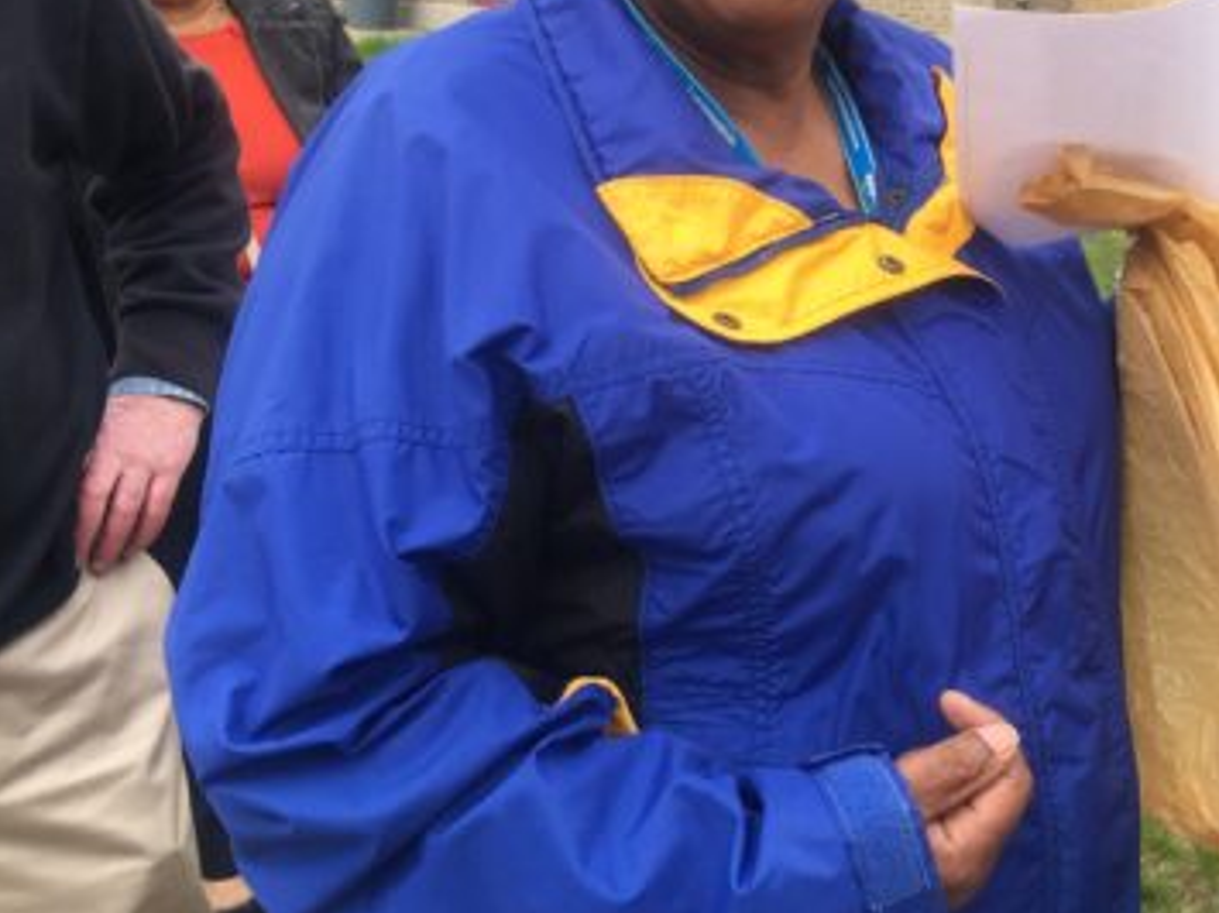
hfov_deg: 38.2
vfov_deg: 29.0
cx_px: 879
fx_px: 1725
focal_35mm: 49
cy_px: 178
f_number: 2.2
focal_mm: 4.15
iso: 25
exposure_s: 1/472
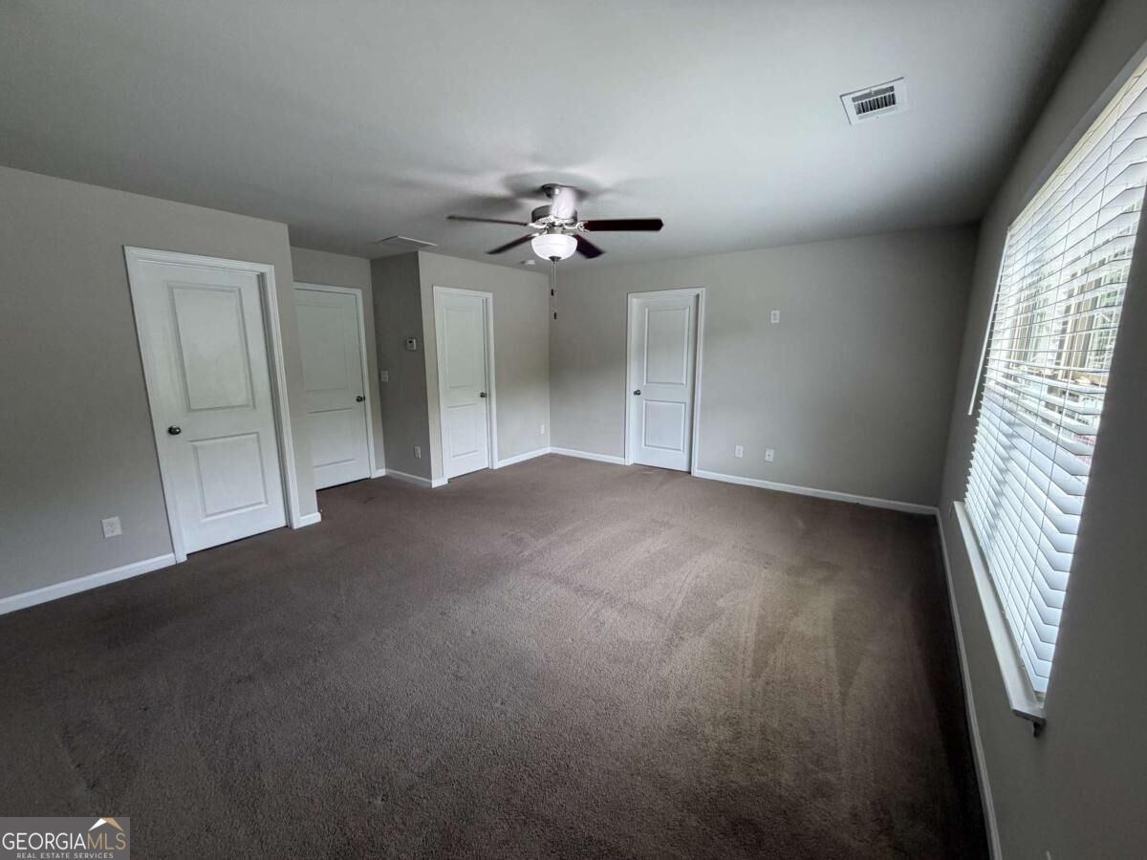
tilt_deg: -10.1
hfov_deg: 102.1
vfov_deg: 85.7
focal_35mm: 14
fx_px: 464
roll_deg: -0.3
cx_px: 574
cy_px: 430
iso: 160
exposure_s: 1/121
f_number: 2.2
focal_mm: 2.22
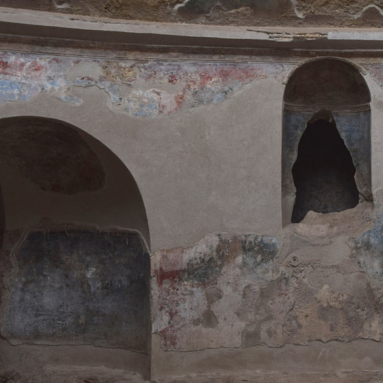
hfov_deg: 26.6
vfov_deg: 27.3
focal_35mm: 63
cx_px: 330
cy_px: 196
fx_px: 789
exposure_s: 1/80
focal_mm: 18
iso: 100
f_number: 4.5
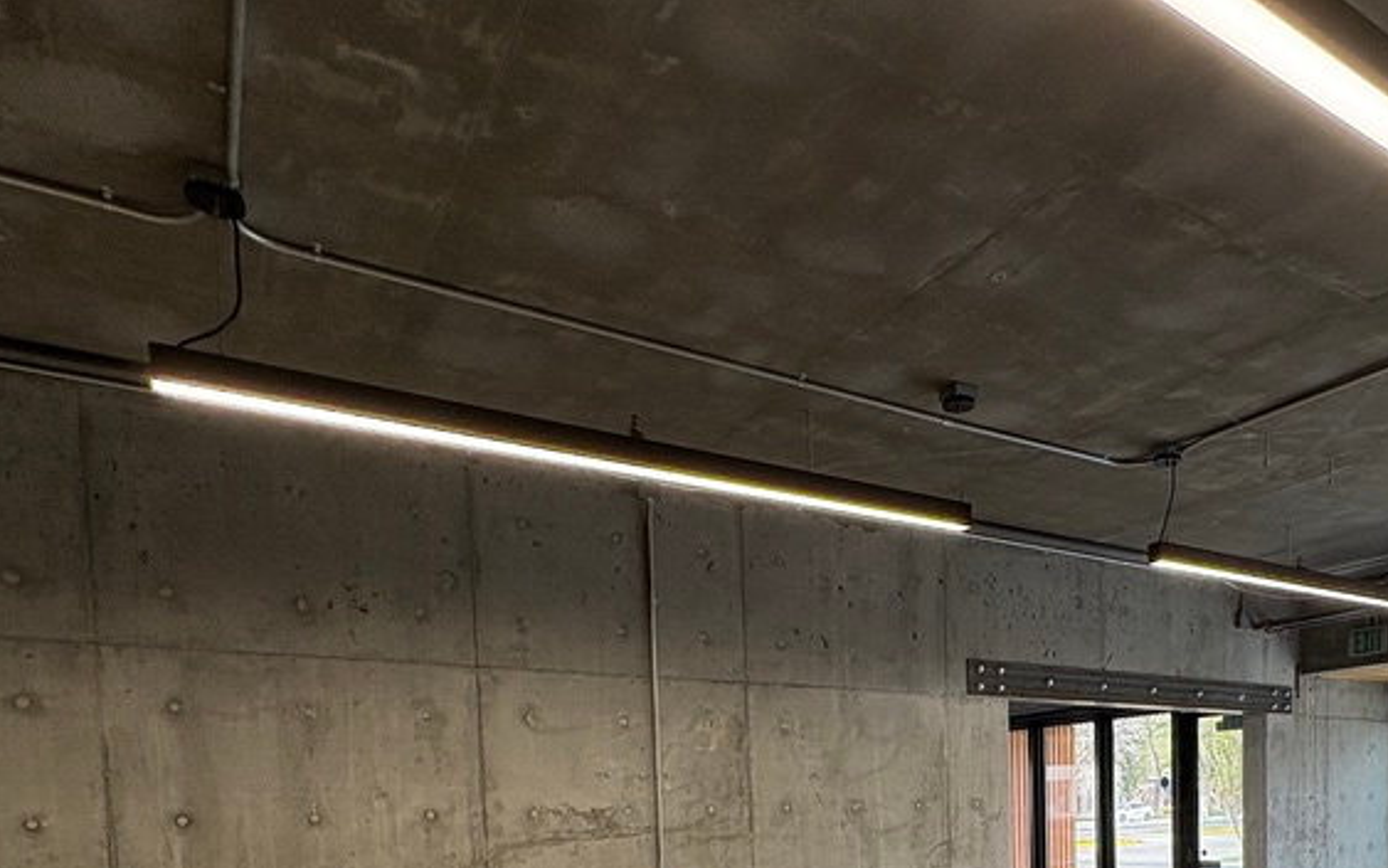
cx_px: 927
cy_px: 866
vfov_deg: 40.4
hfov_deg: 66.5
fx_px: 1021
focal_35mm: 27
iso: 80
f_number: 2.2
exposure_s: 1/134
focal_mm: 2.22
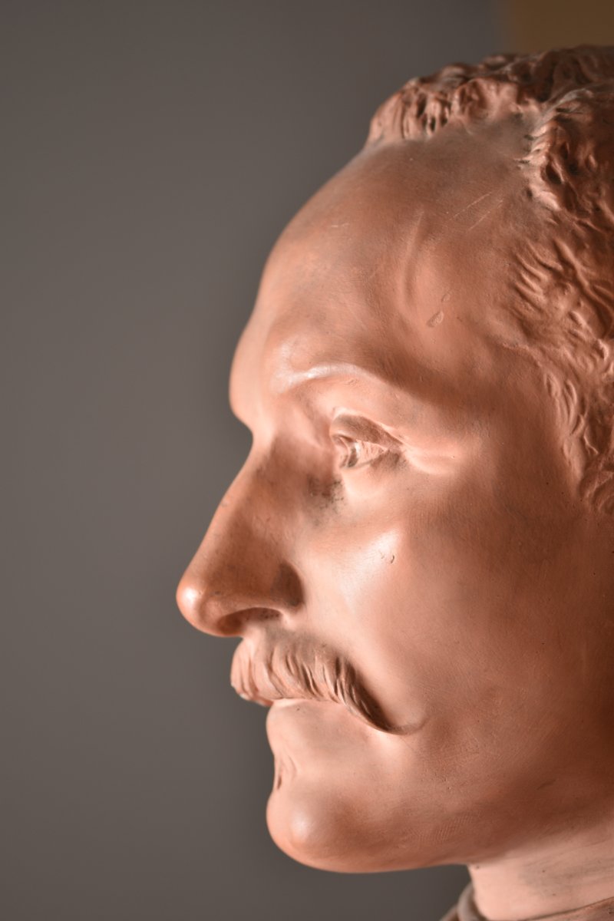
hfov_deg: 8.7
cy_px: 460
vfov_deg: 13.0
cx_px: 307
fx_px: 4029
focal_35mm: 158
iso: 100
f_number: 3.2
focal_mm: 105
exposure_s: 1/2.5
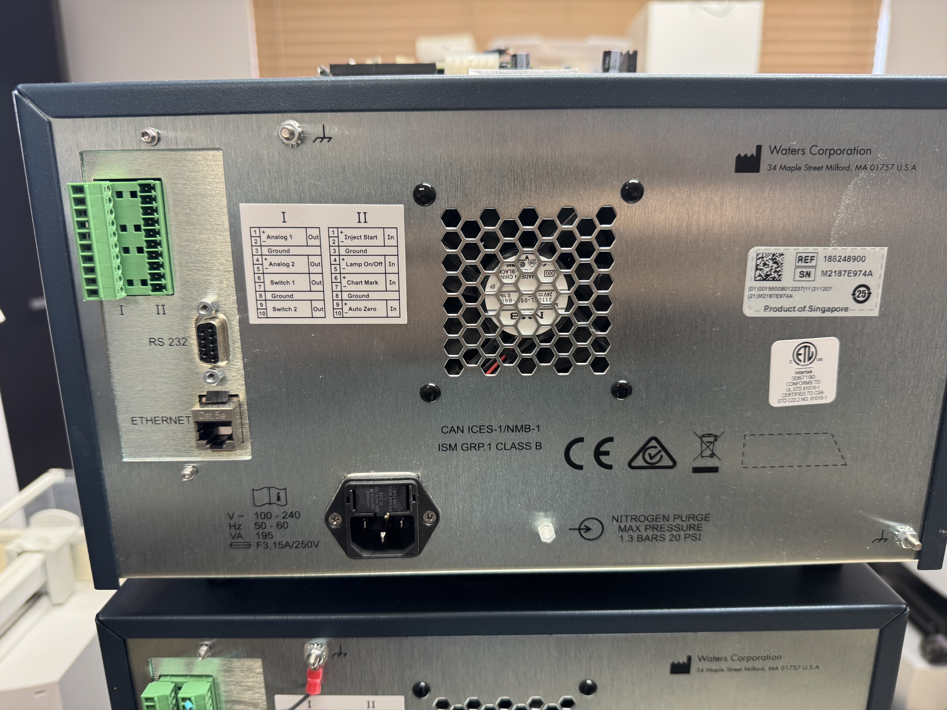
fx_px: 657
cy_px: 355
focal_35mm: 24
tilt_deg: -15.6
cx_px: 474
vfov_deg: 56.8
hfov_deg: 71.6
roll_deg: +0.2
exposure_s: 1/60
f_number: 1.78
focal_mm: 6.76
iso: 160
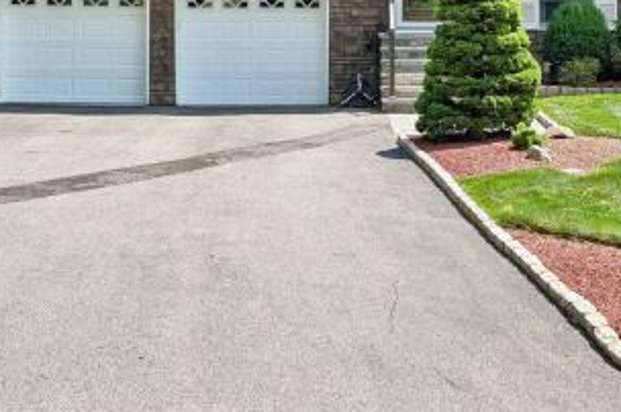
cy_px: -27
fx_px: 1430
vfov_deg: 16.0
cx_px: 415
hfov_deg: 24.4
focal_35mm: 83
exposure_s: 1/125
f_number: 9
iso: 100
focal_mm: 35
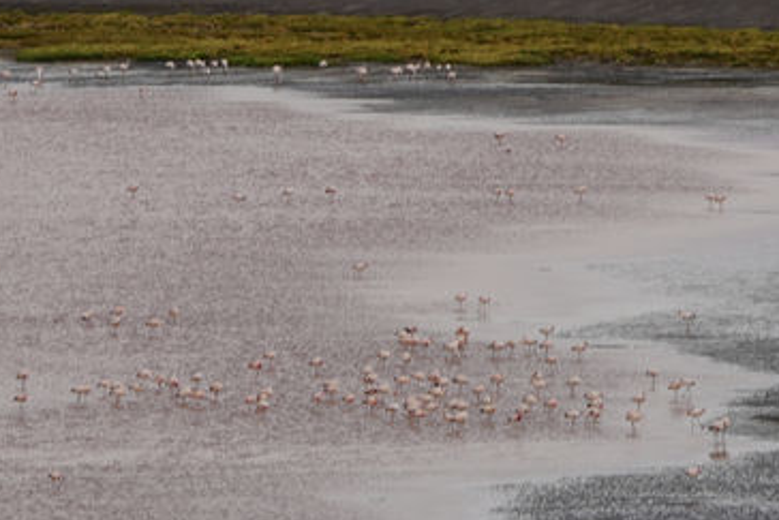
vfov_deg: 1.6
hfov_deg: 2.3
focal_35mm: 878
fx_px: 19005
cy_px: -316
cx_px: 685
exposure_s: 1/320
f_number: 10
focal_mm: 200
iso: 100
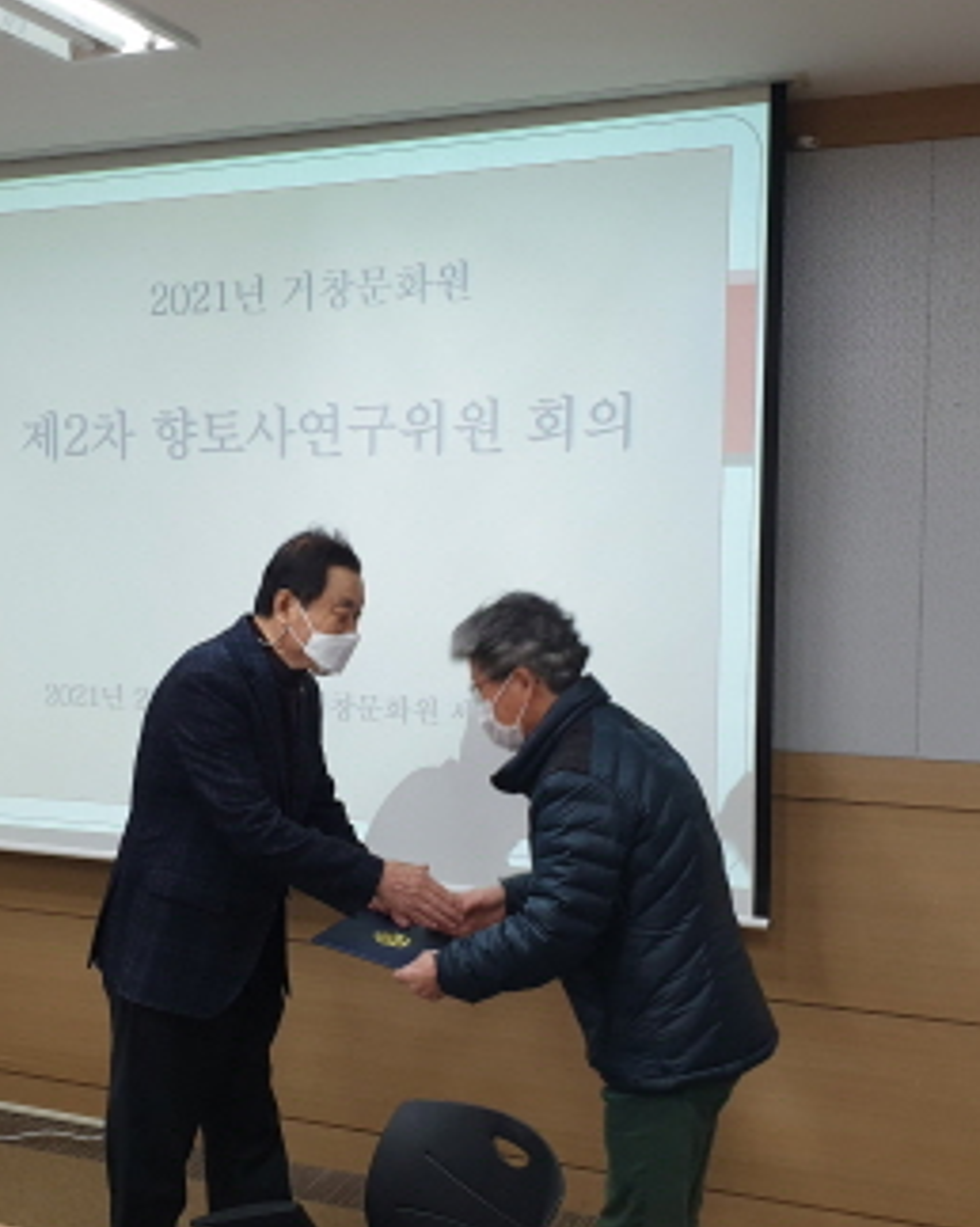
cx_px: 359
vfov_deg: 42.9
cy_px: 631
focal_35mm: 43
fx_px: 1560
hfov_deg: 34.7
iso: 125
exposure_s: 1/60
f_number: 2.4
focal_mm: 4.3
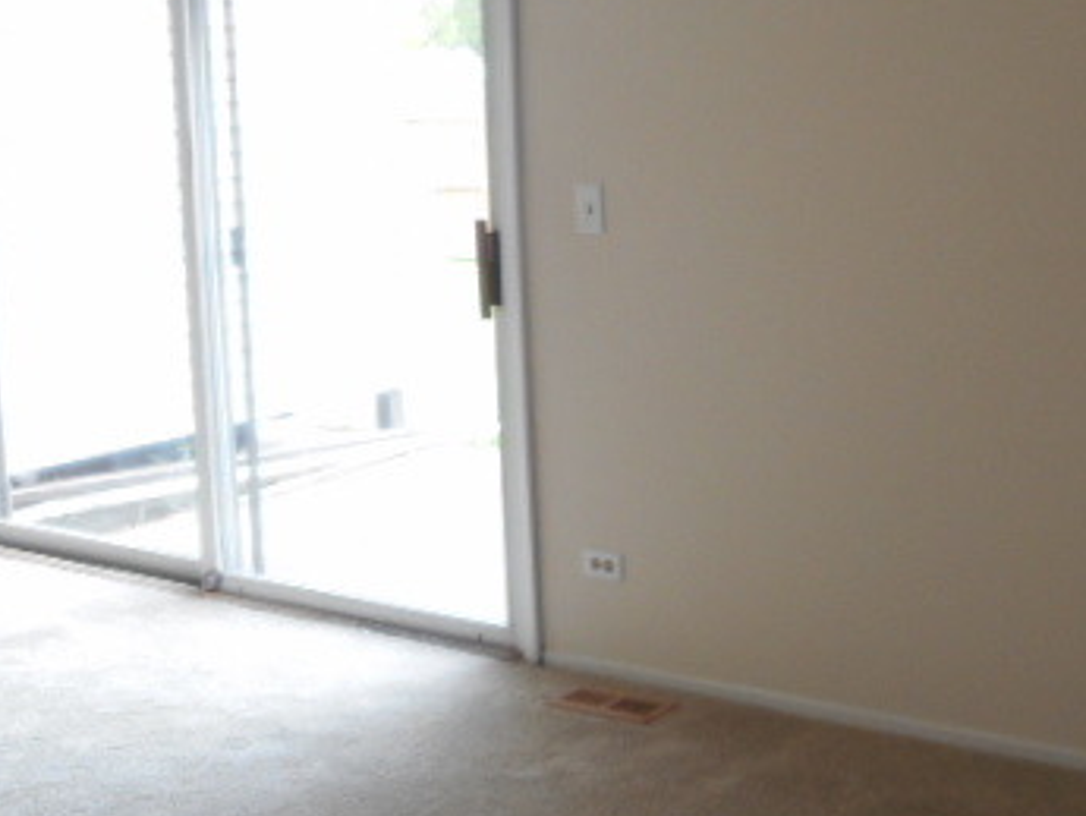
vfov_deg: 23.2
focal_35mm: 63
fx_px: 1977
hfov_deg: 30.3
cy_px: 277
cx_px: 796
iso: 200
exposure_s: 1/30
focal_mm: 6
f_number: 4.2
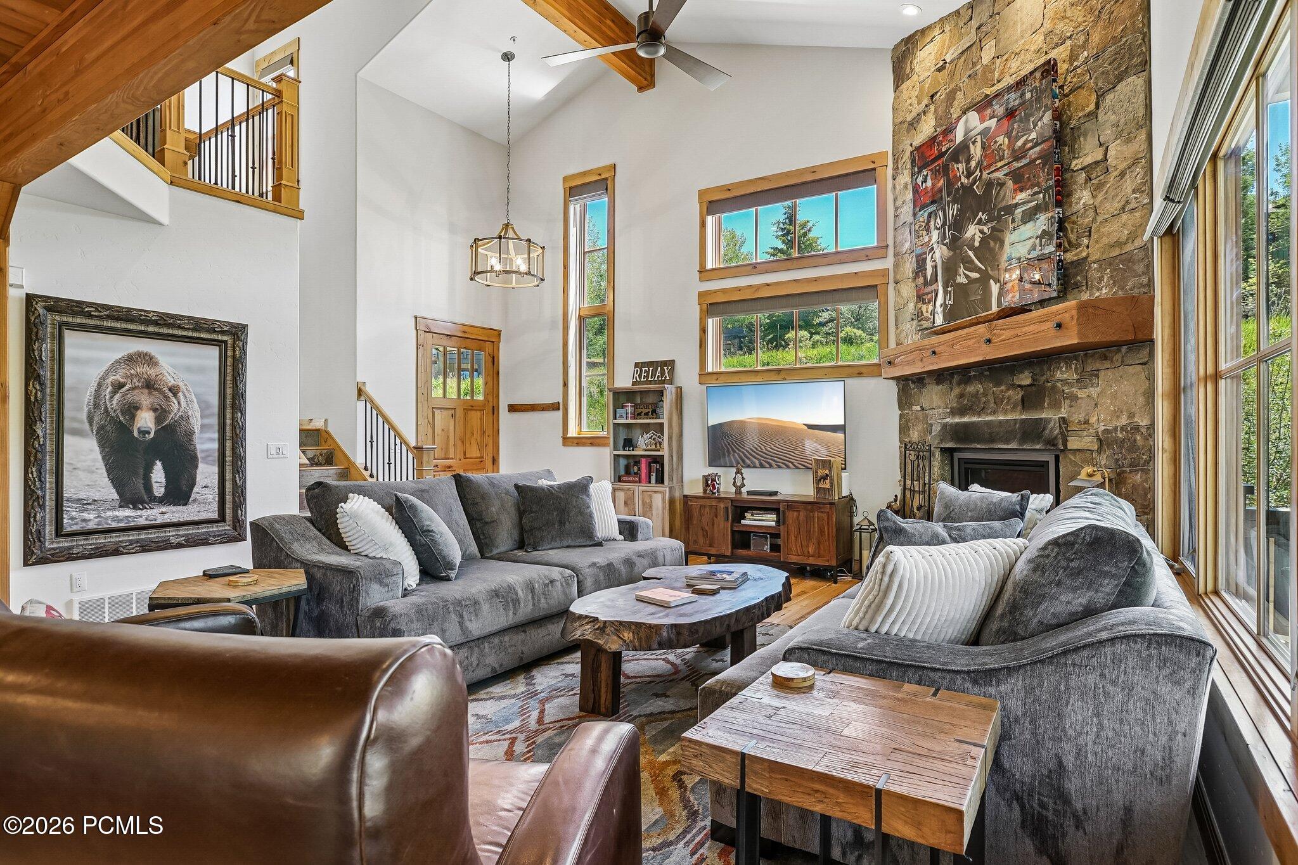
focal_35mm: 19
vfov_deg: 64.5
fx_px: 685
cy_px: 432
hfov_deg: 86.9
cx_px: 649
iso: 400
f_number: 8
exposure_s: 1/15
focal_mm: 19
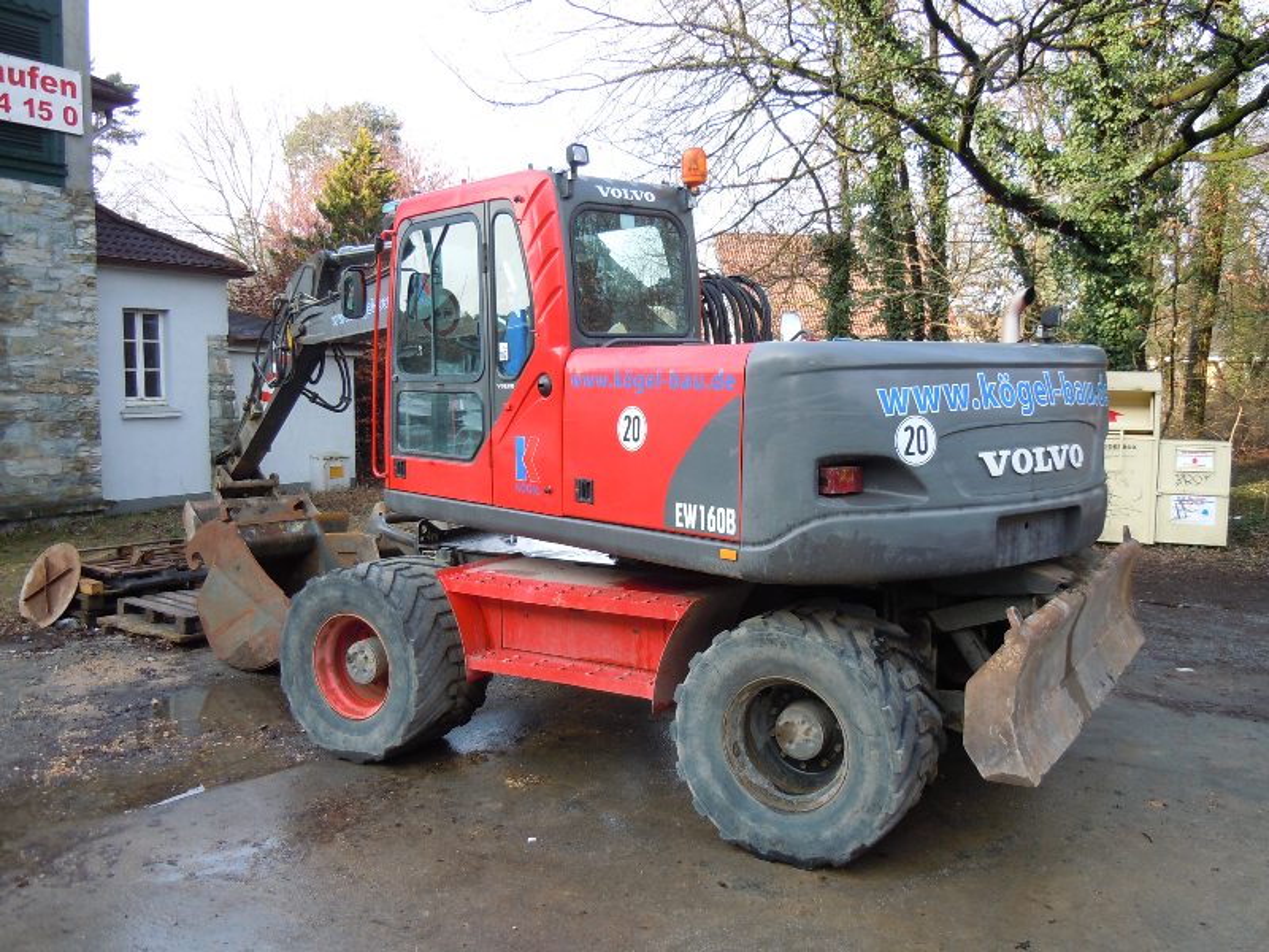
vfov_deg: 46.8
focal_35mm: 30
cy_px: 476
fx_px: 1100
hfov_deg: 60.0
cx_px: 634
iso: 100
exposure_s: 1/125
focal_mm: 5.4
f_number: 3.5
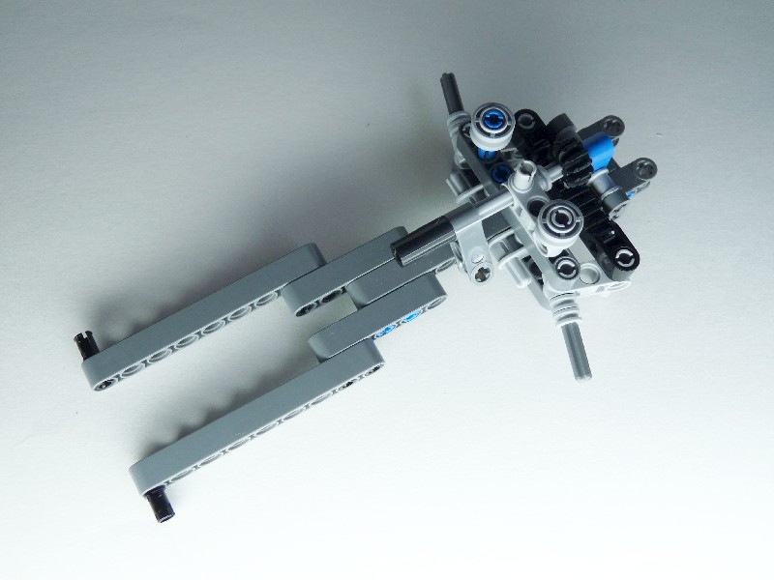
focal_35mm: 35
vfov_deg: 40.7
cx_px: 387
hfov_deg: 52.6
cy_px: 290
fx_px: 783
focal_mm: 6.2
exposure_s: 1/60
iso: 100
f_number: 3
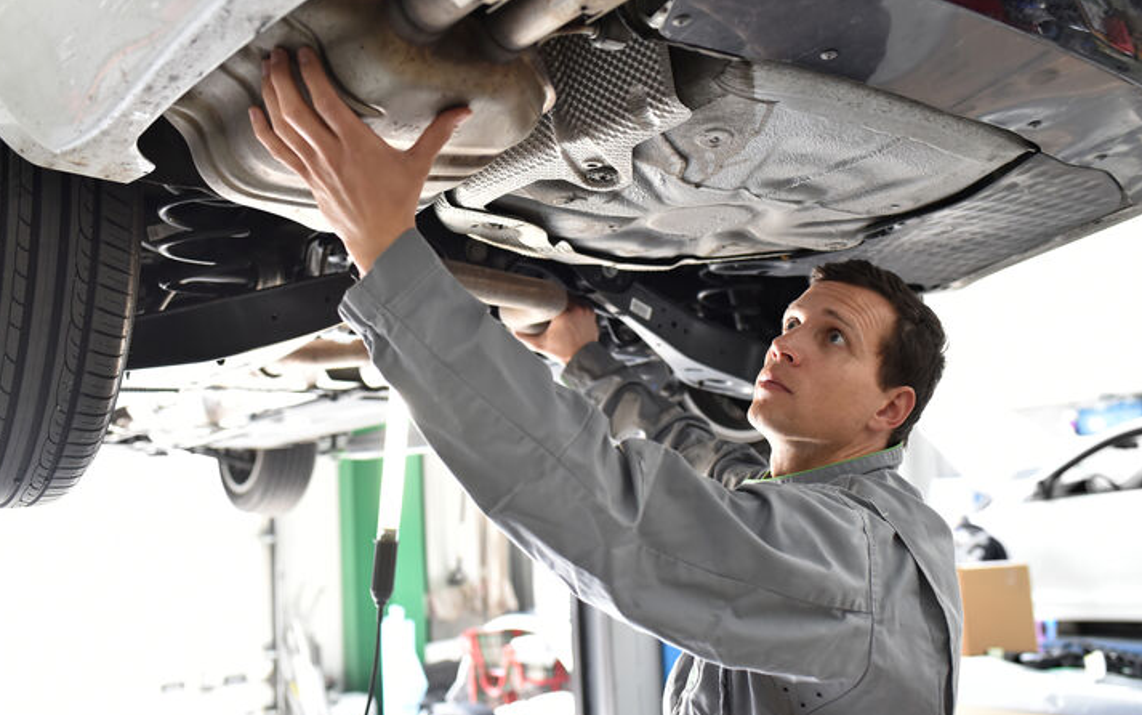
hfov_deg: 54.0
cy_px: 341
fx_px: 1121
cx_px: 569
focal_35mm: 36
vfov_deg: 35.3
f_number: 3.2
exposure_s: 1/160
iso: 1600
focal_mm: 35
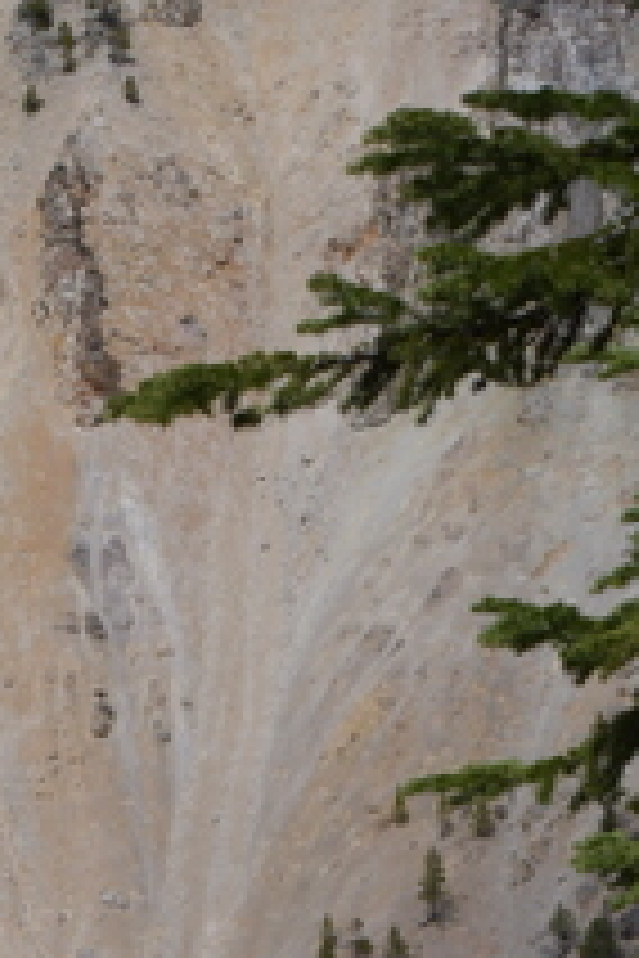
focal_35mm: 268
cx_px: 7
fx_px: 7135
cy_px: 971
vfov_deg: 7.6
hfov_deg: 5.1
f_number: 13
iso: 400
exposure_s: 1/750
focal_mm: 55
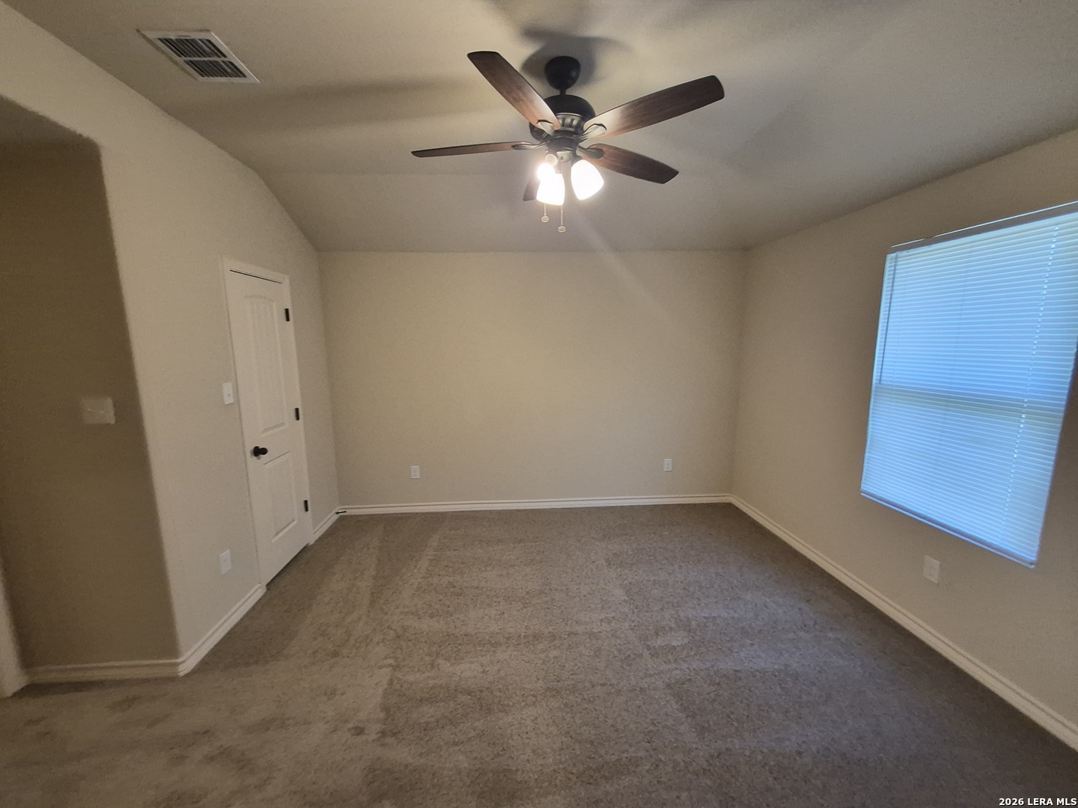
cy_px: 404
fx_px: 405
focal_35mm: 13
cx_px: 539
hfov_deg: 106.2
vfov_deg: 89.9
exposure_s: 1/60
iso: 400
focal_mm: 1.74
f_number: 2.2
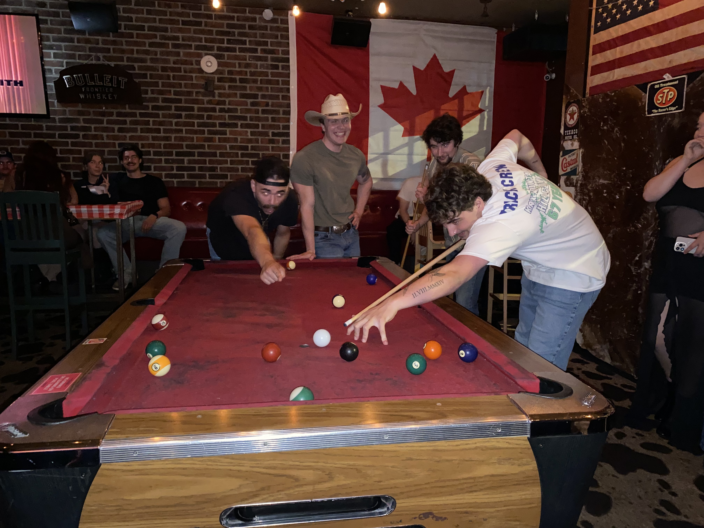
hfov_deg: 67.3
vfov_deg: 53.1
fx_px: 529
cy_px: 264
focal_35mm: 26
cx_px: 352
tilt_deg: -8.4
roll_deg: -0.8
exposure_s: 1/4
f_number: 1.8
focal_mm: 4.25
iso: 500
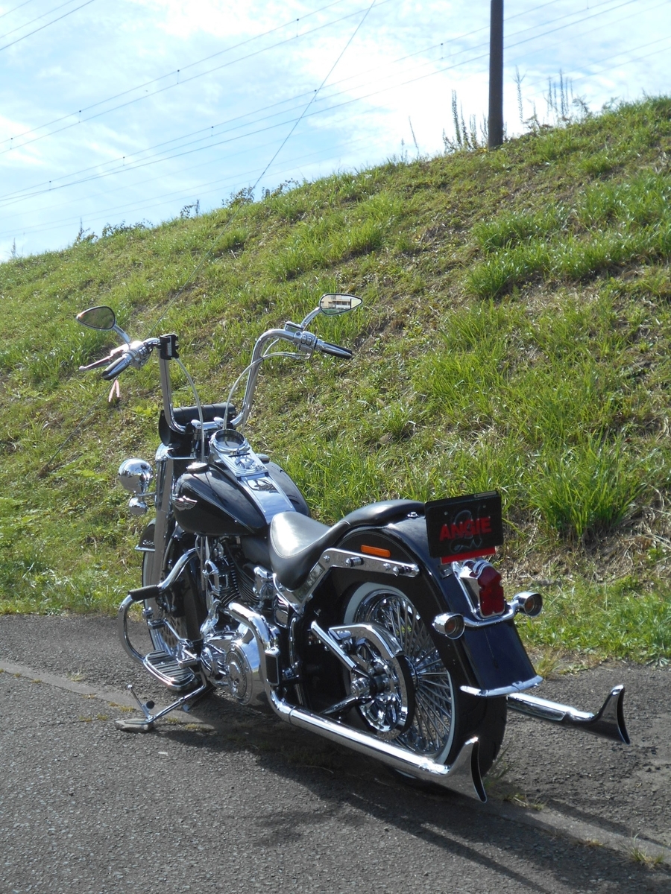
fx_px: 1137
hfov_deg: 32.9
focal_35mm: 44
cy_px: 447
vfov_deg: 42.9
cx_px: 336
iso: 80
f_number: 4.2
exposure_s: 1/500
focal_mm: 7.7
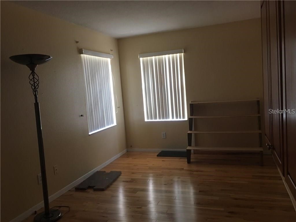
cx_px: 148
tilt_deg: -6.8
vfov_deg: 48.2
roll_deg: +4.8
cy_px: 111
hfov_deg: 61.7
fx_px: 248
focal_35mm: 29
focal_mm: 4.15
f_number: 2.2
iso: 160
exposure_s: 1/30
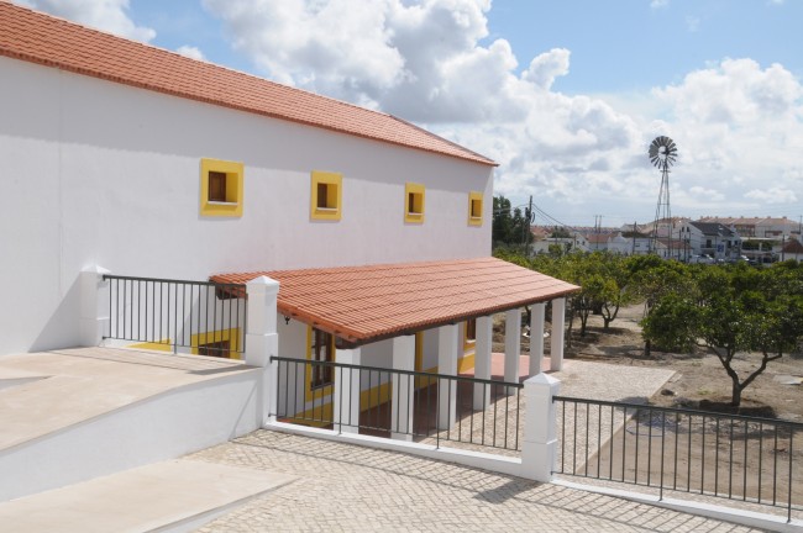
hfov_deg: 45.0
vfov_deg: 30.8
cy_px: 266
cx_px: 402
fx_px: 969
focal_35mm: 44
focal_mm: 29
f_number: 22
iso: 500
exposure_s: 1/320
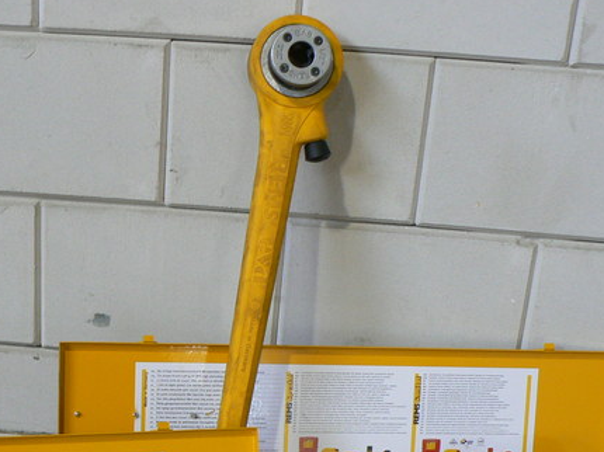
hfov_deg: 28.3
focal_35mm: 67
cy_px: 392
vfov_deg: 21.5
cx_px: 117
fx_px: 1168
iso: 100
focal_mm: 6
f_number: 3.6
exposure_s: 1/10
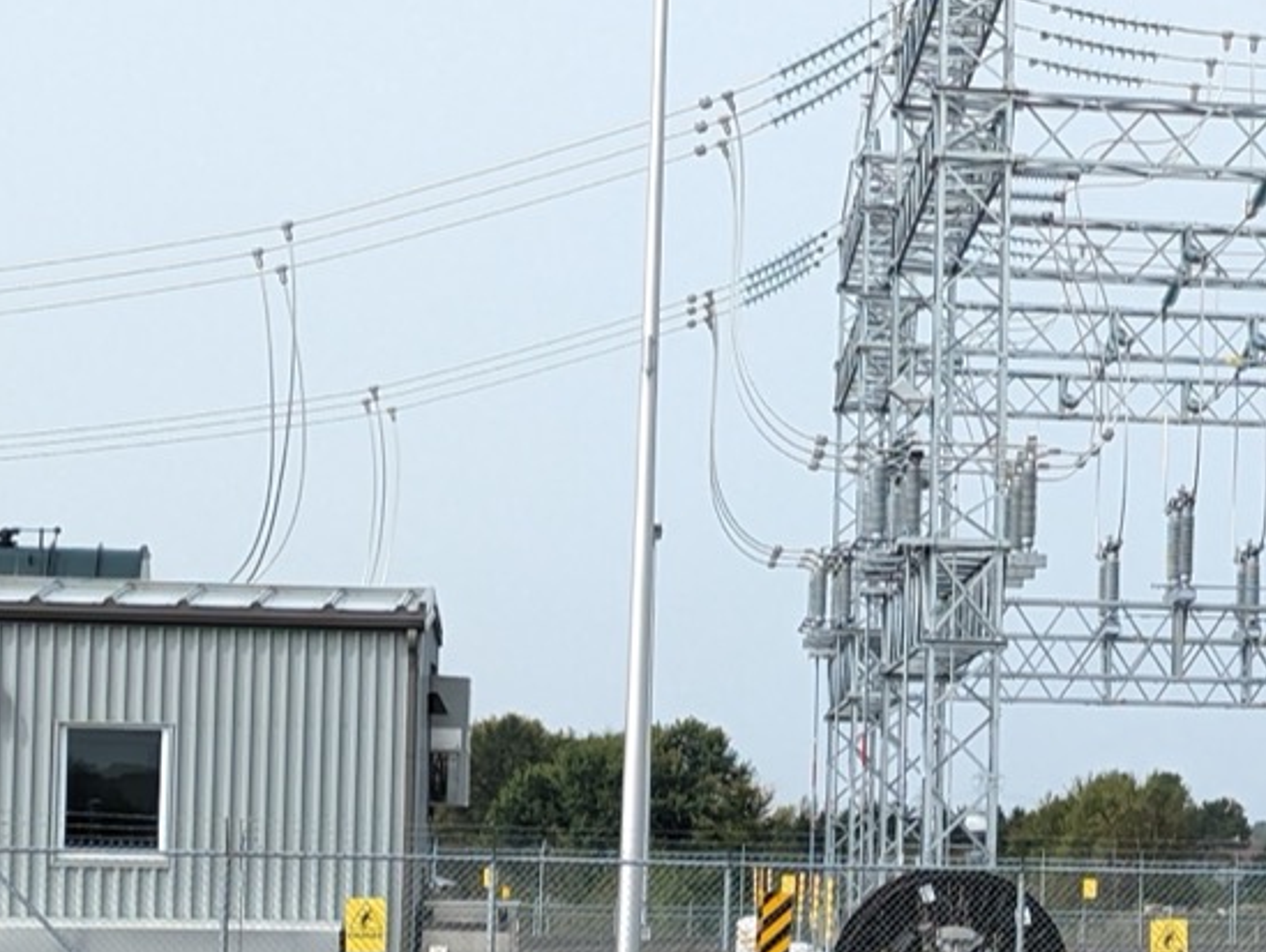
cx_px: 1824
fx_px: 5126
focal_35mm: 140
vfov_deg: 10.6
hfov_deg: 13.4
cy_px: 613
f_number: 1.85
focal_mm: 6.81
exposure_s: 1/1767
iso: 78
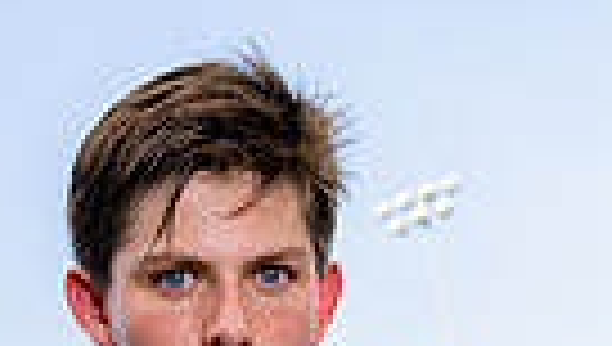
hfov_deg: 18.7
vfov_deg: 9.0
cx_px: 230
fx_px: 1853
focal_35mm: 114
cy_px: 966
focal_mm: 33
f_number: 5.6
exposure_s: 1/200
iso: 200
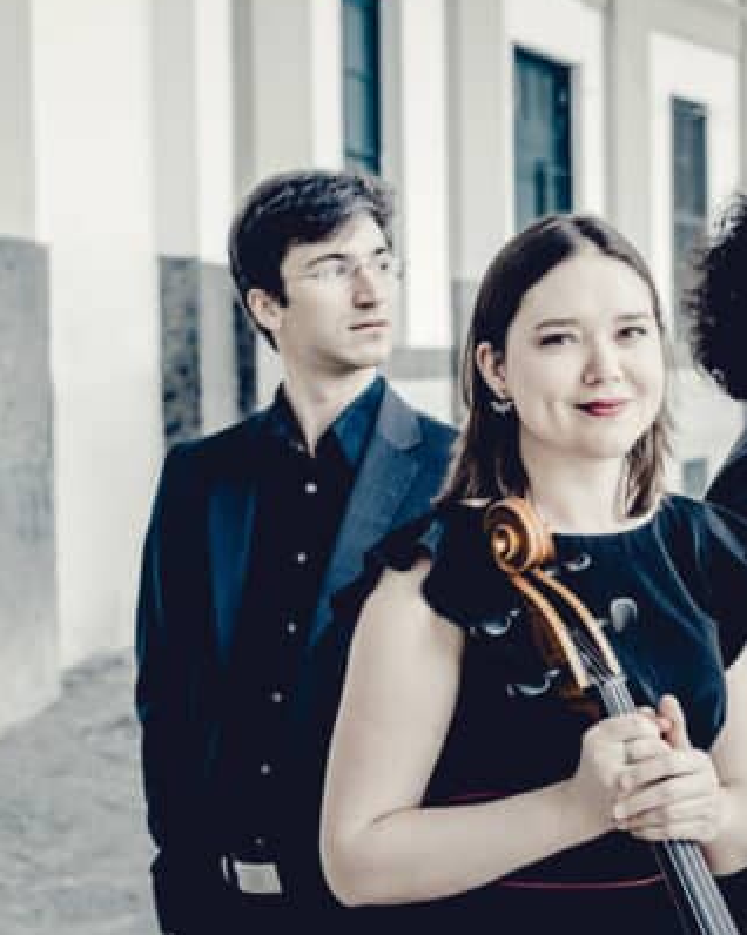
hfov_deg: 18.3
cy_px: 471
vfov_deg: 23.0
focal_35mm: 83
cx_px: 618
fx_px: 2295
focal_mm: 55
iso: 400
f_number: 5
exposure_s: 1/250
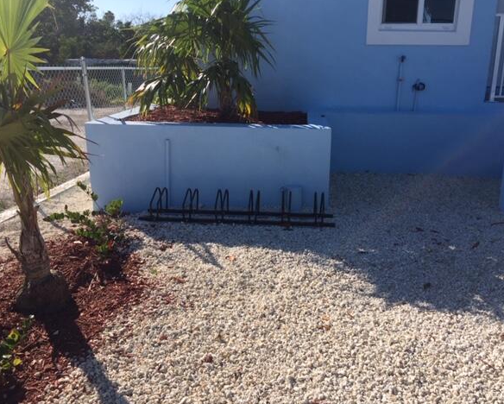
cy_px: 201
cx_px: 271
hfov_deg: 57.1
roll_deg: -1.7
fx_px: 463
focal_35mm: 31
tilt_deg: -16.3
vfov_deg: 47.2
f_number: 2.2
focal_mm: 4.15
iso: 32
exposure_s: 1/2083
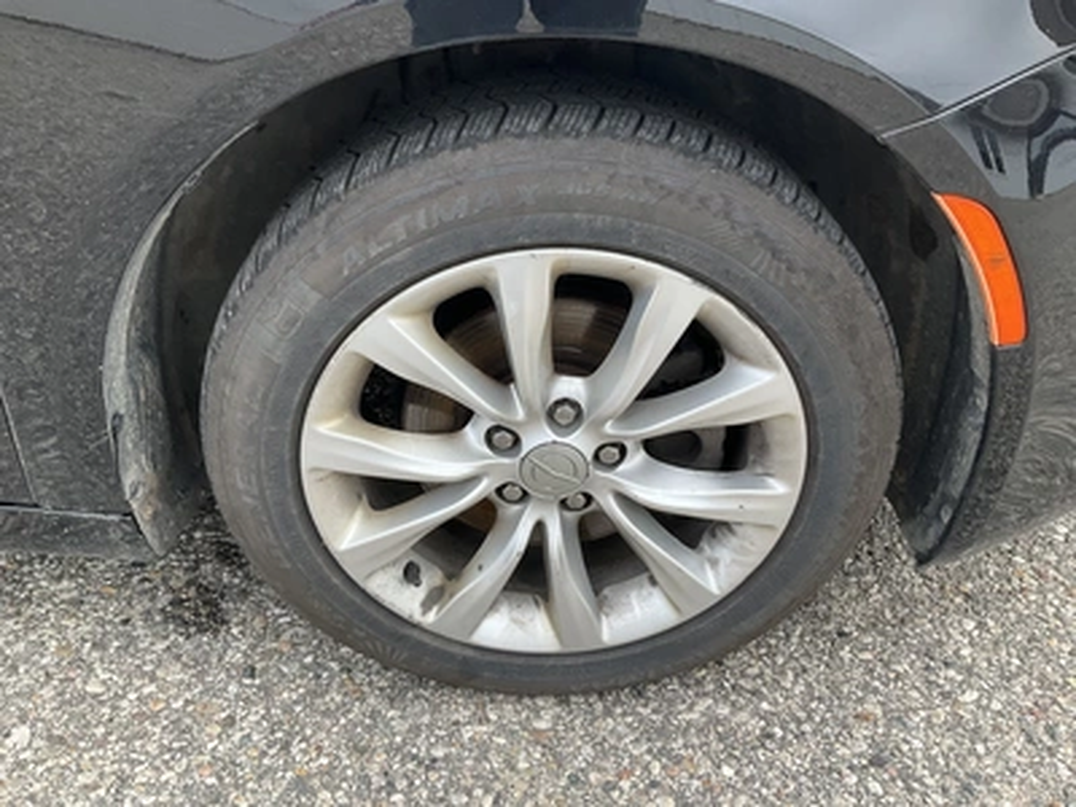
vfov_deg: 48.2
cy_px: 404
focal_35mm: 29
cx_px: 538
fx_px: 901
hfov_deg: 61.7
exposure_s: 1/309
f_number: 1.8
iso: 25
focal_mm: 3
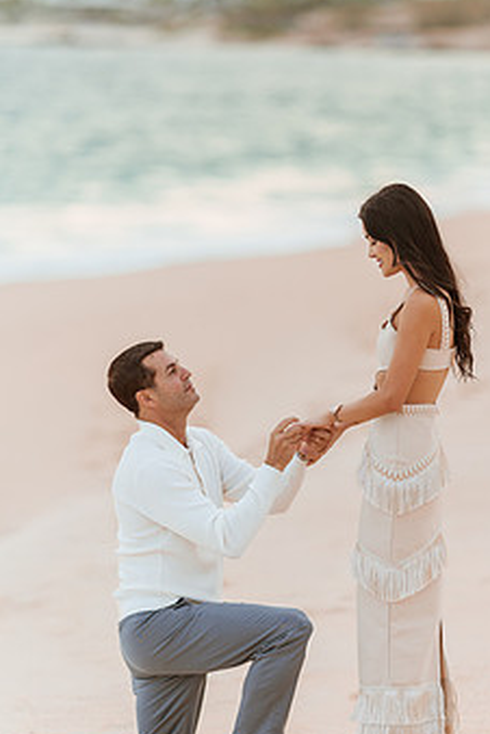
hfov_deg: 7.7
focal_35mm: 179
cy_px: 385
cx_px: 254
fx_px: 3654
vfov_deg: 11.5
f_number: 1.8
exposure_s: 1/4000
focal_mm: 135
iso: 320
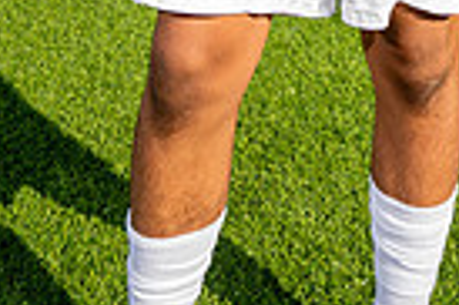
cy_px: -392
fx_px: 1006
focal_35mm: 79
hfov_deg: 25.0
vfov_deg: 13.4
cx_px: 402
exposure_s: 1/125
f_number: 7.1
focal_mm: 24
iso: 50
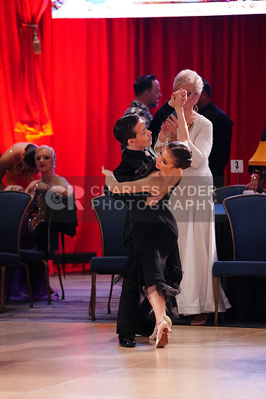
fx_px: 2215
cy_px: 200
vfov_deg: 10.3
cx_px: 133
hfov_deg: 6.9
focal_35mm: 200
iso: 5000
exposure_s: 1/400
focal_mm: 200
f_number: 2.8
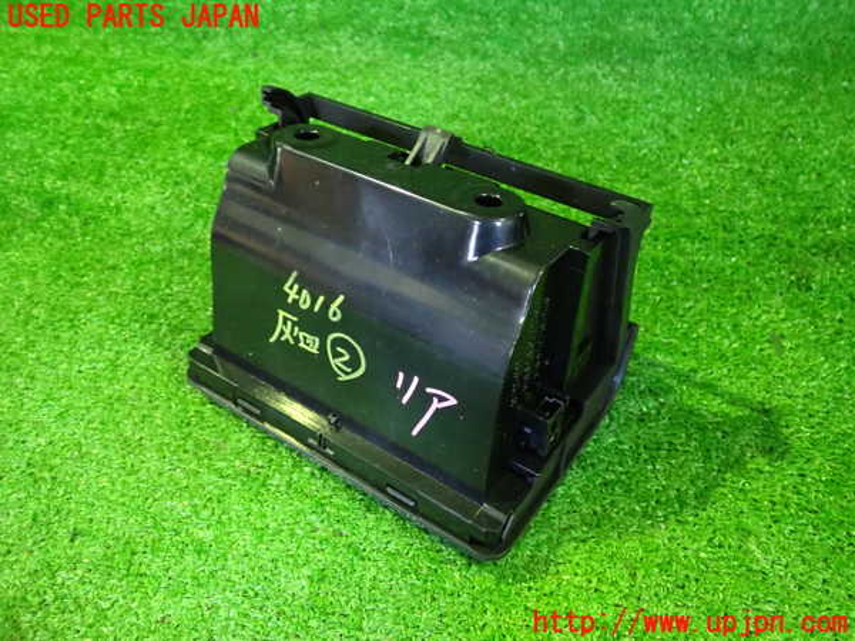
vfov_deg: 46.8
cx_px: 428
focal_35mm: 30
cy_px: 320
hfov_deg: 60.0
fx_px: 741
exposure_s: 1/25
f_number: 2.3
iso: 1250
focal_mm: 5.4
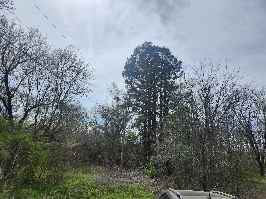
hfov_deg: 73.9
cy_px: 100
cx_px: 133
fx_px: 177
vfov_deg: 58.9
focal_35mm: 23
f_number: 1.8
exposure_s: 1/3850
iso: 25
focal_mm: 5.54
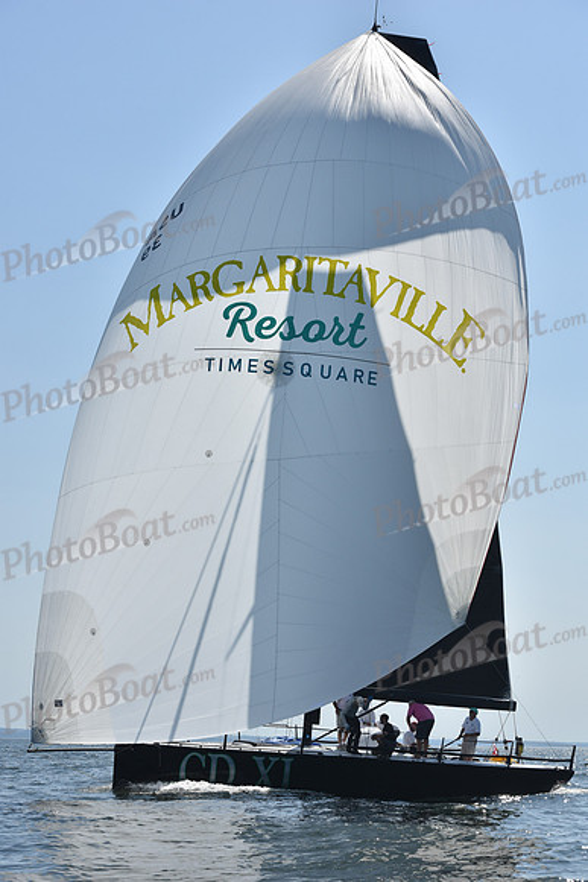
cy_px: 441
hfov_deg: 19.5
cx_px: 294
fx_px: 1714
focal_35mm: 70
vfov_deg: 28.8
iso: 250
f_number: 9
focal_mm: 70
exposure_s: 1/1250
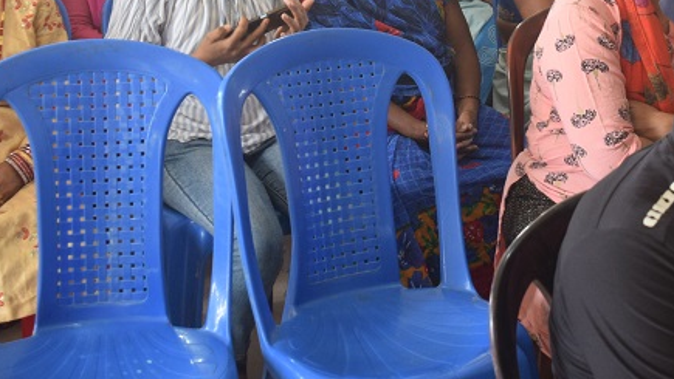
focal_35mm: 65
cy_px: 4
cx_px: 418
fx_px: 1162
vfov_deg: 18.1
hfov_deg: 32.2
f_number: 5
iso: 640
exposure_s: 1/60
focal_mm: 18
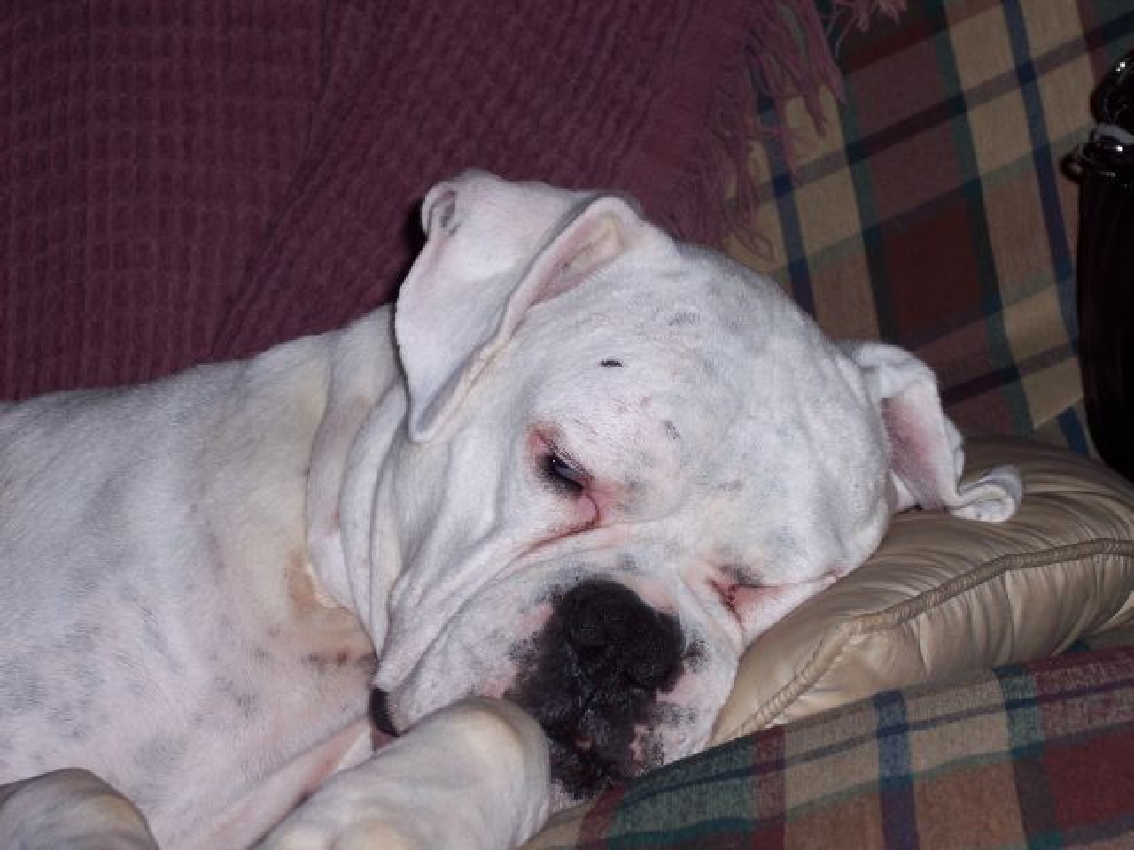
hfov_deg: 16.8
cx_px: 567
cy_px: 425
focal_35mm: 117
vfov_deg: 12.7
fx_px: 3833
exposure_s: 1/125
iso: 100
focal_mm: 24
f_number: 4.8
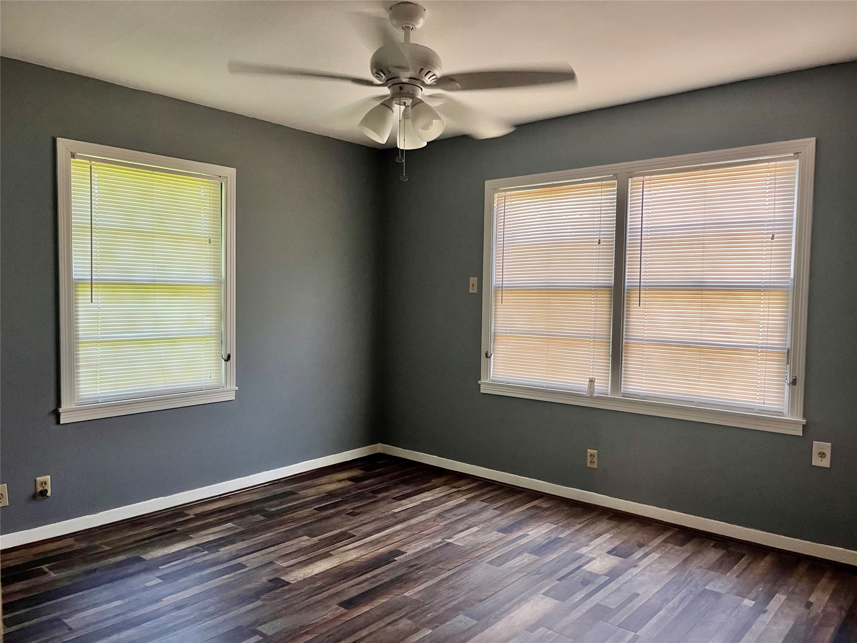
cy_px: 322
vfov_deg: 53.1
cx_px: 428
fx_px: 644
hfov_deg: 67.3
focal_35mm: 26
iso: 125
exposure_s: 1/60
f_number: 1.6
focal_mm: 5.1
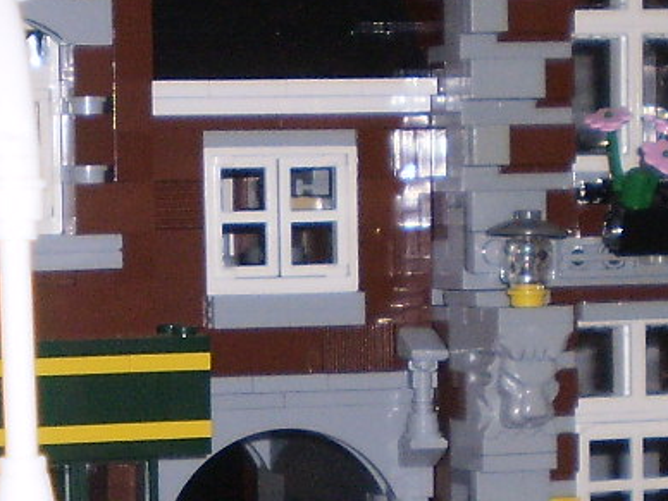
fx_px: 3338
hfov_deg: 11.4
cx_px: 205
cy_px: 460
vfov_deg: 8.5
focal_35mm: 173
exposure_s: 1/30
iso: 125
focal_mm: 7.4
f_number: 3.5
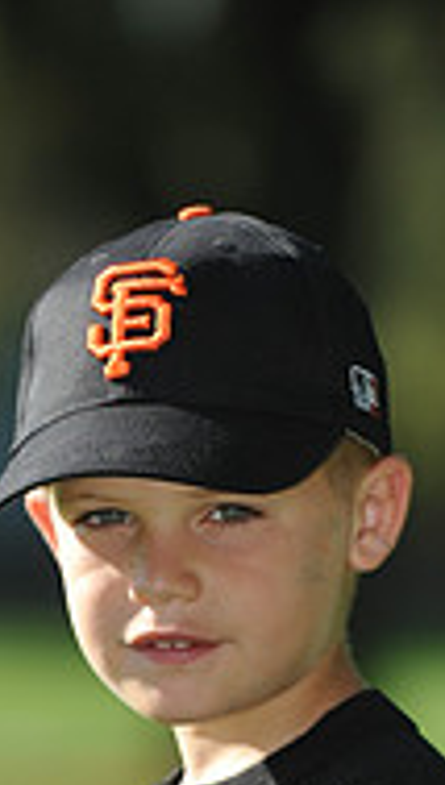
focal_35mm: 561
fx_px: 11711
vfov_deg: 3.8
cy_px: 1084
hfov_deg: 2.2
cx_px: 166
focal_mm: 175
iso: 200
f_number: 4
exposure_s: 1/1250
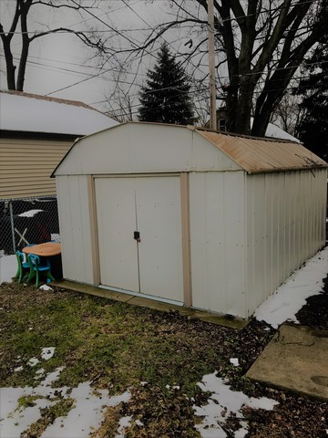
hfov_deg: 49.7
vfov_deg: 63.4
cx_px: 164
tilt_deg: -7.2
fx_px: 354
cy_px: 219
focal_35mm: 28
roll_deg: +0.5
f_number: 1.8
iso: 20
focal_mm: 3.99
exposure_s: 1/812
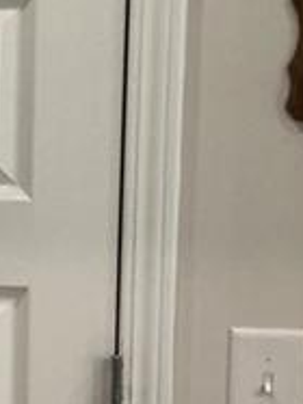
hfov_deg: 11.5
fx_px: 1390
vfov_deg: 16.5
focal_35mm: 119
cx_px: -260
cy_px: 274
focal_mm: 3
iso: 100
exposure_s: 1/60
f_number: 1.8
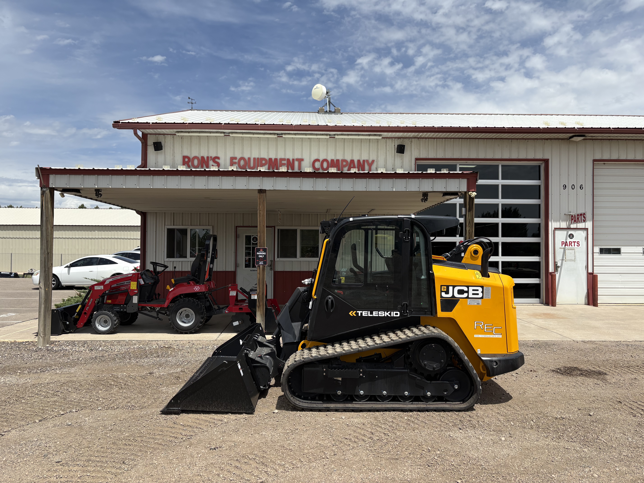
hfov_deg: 67.3
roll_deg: -0.3
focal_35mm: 26
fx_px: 484
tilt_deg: +2.0
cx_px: 322
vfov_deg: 53.1
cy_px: 242
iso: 50
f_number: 1.6
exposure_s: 1/4950
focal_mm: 5.96
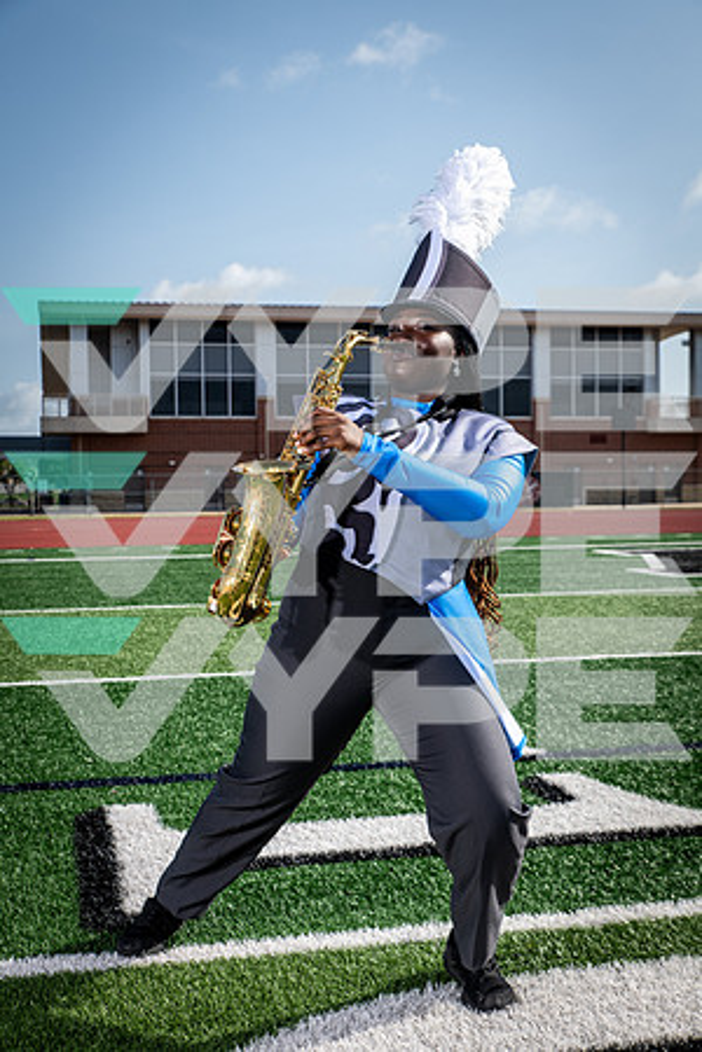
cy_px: 526
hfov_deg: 29.2
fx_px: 1345
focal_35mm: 46
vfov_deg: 42.7
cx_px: 351
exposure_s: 1/400
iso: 125
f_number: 7.1
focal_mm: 46
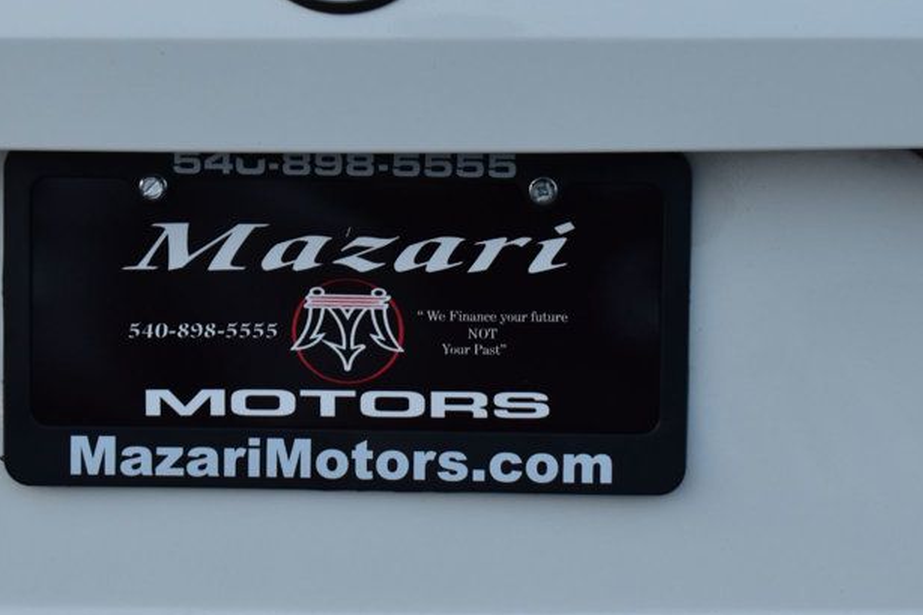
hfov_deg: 17.8
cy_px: 221
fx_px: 2948
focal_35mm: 115
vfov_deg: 11.9
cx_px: 443
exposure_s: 1/15
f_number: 6.3
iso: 1000
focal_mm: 46
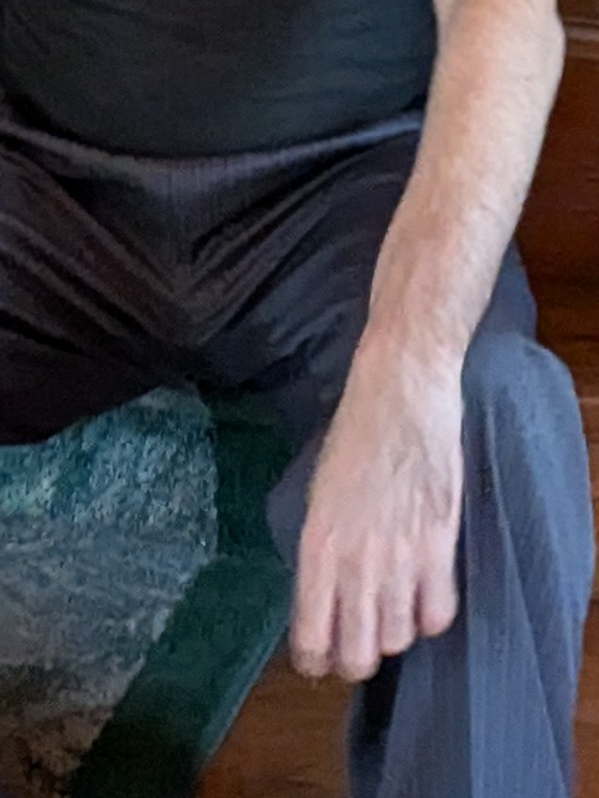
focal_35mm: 100
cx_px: 270
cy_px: -546
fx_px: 2306
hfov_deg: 14.8
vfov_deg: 16.9
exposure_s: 1/40
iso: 810
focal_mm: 2.35
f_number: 2.2
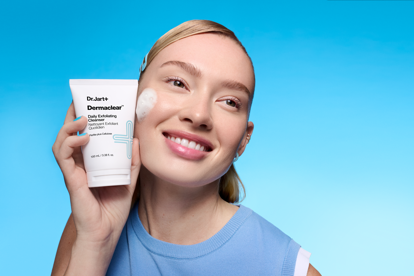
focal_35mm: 35
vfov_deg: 37.9
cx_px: 207
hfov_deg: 54.4
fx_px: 402
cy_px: 138
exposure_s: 1/160
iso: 200
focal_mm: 35
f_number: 11
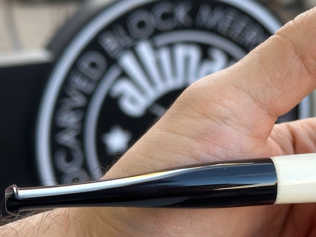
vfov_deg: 15.9
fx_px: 849
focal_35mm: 93
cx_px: 252
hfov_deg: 20.9
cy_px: 149
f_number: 1.78
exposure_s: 1/129
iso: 50
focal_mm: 6.86
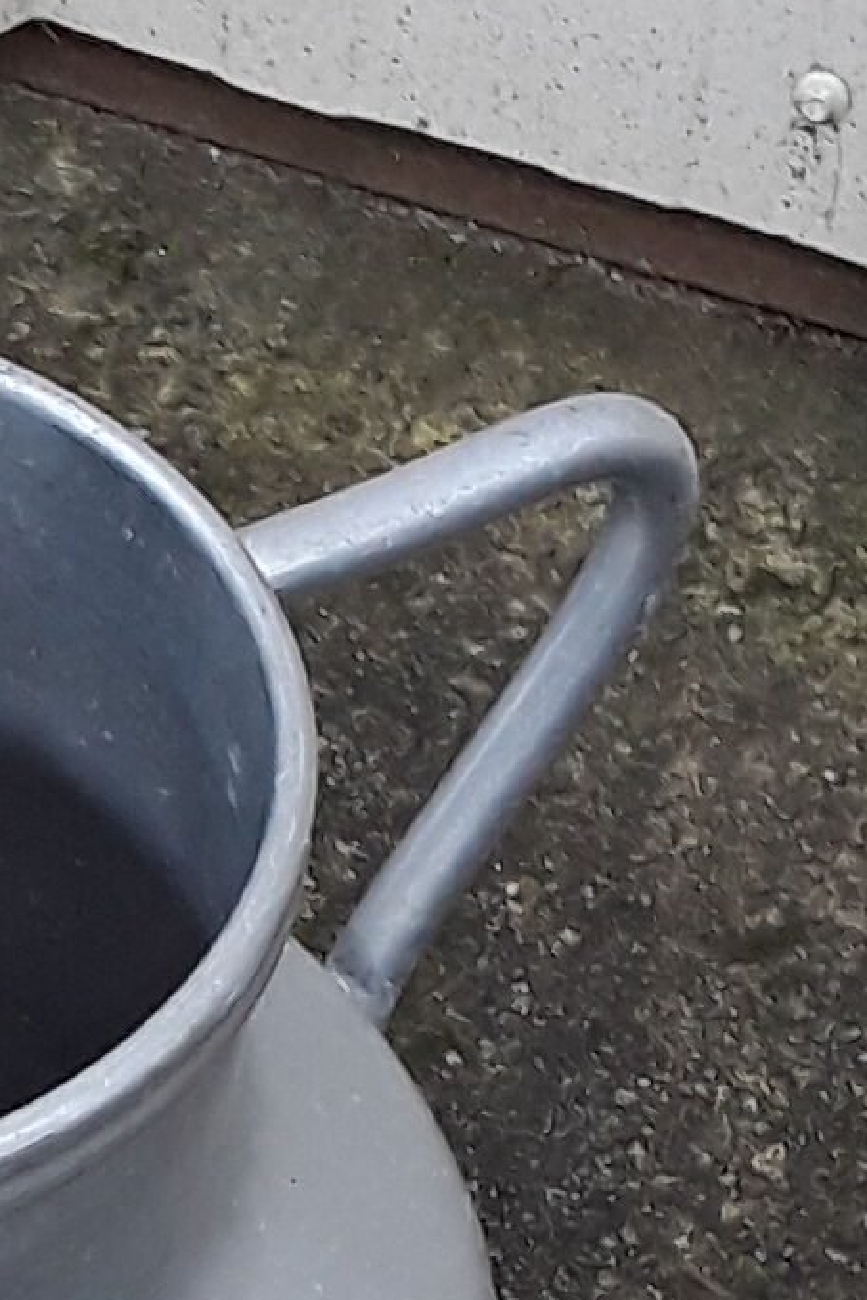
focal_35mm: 135
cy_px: 1574
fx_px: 4874
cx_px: -216
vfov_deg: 14.7
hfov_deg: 10.0
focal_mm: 2.91
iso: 50
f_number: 1.9
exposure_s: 1/100
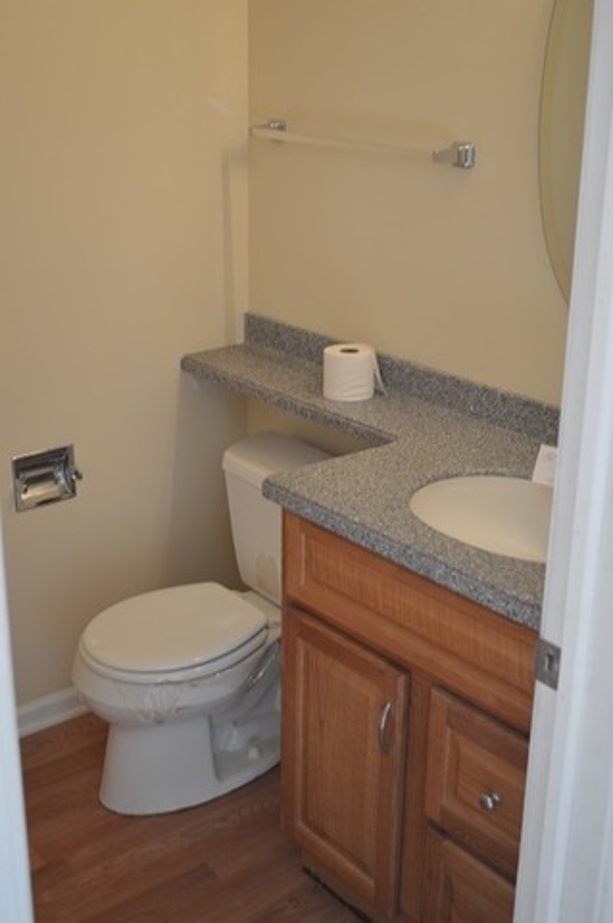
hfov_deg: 30.8
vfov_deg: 45.0
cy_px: 462
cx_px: 306
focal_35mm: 44
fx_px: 1113
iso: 400
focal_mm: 29
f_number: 4.5
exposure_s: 1/50
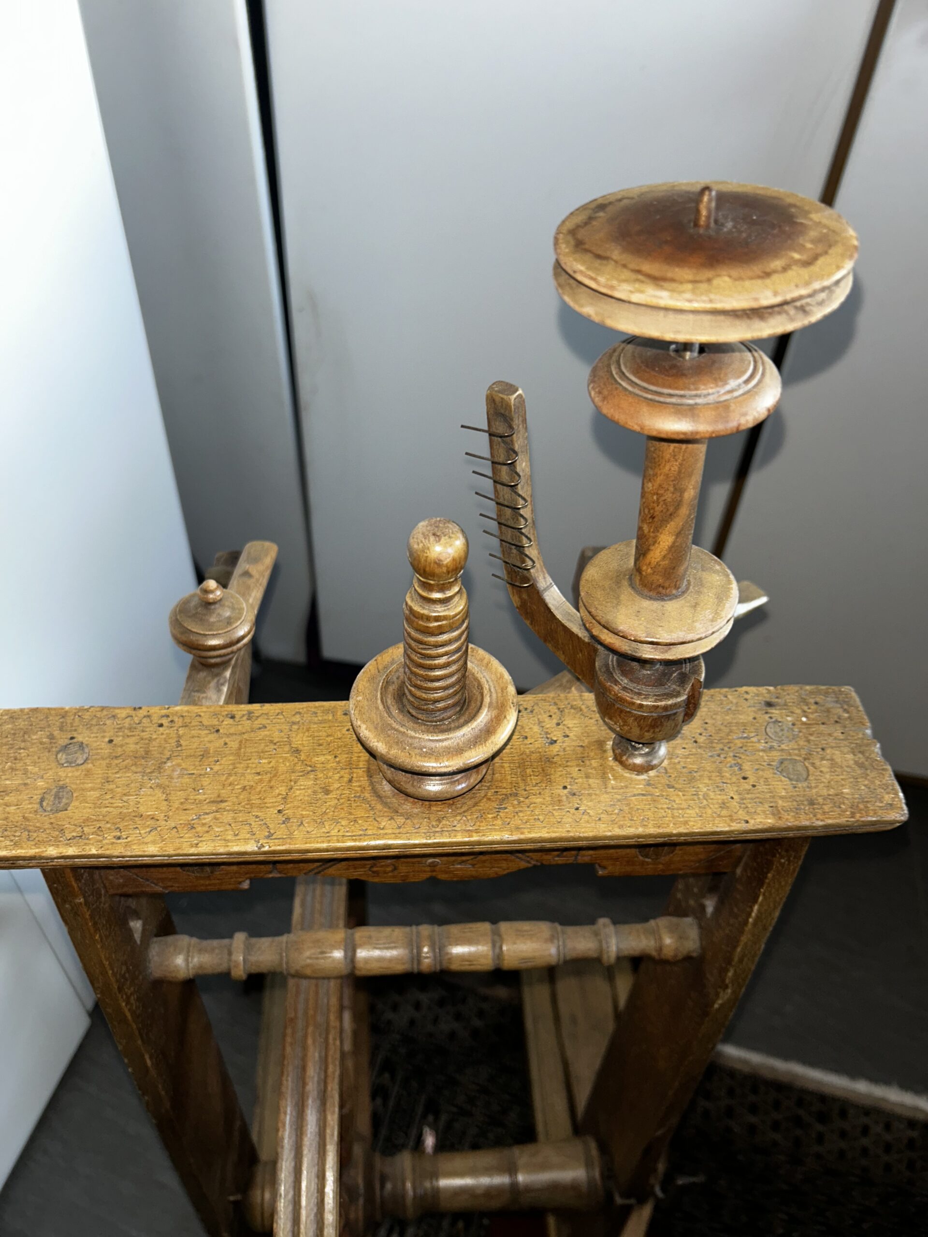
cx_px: 464
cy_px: 618
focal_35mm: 26
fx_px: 929
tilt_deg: -45.4
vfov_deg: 67.3
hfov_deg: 53.1
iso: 40
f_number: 1.5
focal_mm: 5.7
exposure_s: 1/35
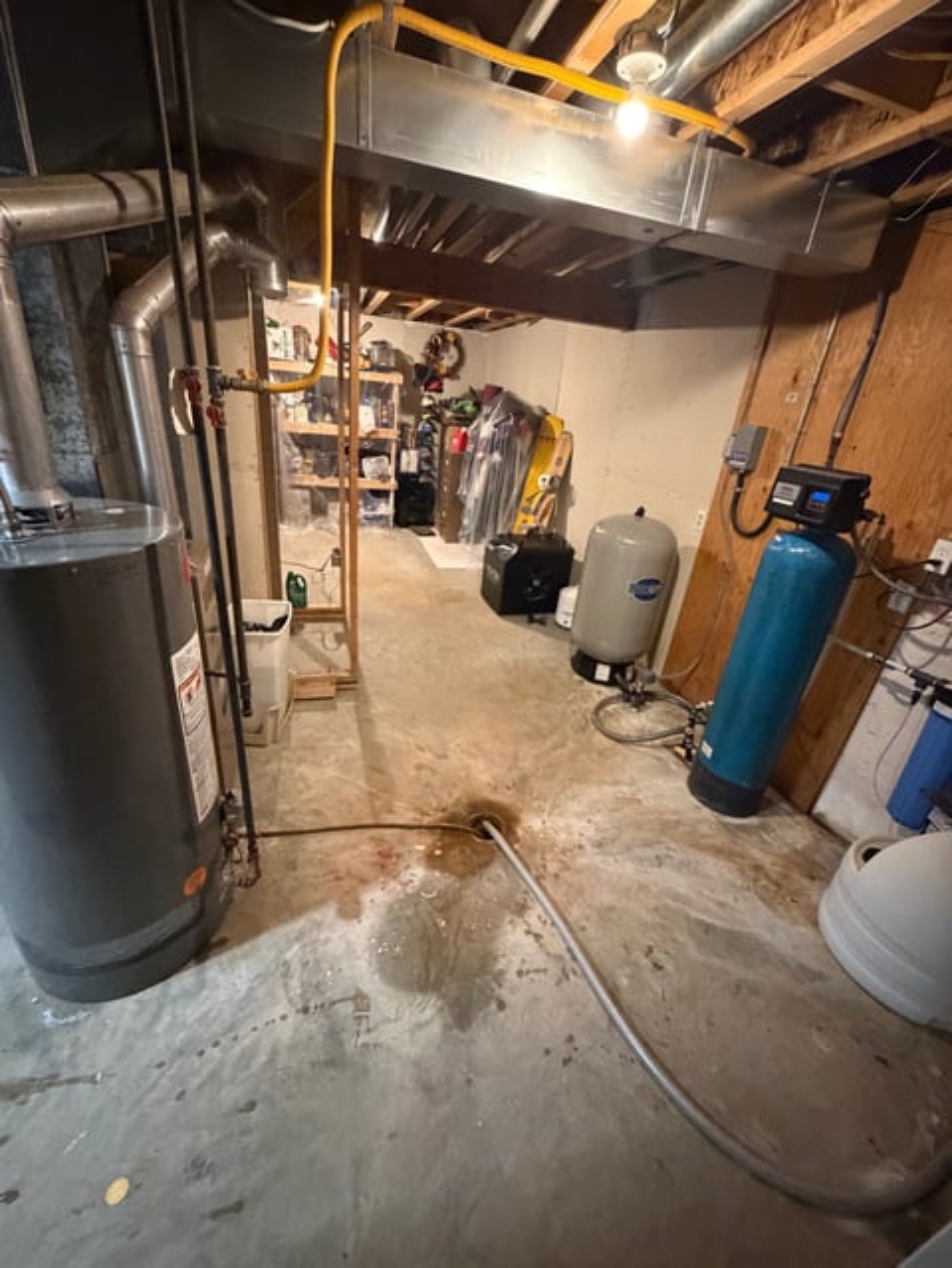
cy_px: 634
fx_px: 513
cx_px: 476
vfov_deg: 102.0
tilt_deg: -24.2
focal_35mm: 14
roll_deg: -6.9
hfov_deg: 85.7
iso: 1250
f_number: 2.2
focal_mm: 2.22
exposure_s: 1/40
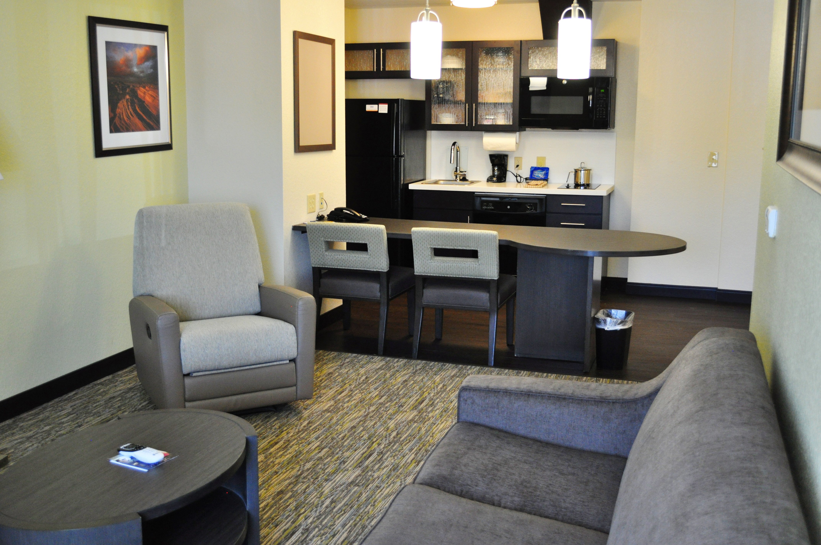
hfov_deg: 49.6
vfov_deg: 34.1
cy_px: 272
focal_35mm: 39
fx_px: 888
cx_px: 410
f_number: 4.2
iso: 800
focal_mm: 26
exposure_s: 1/50
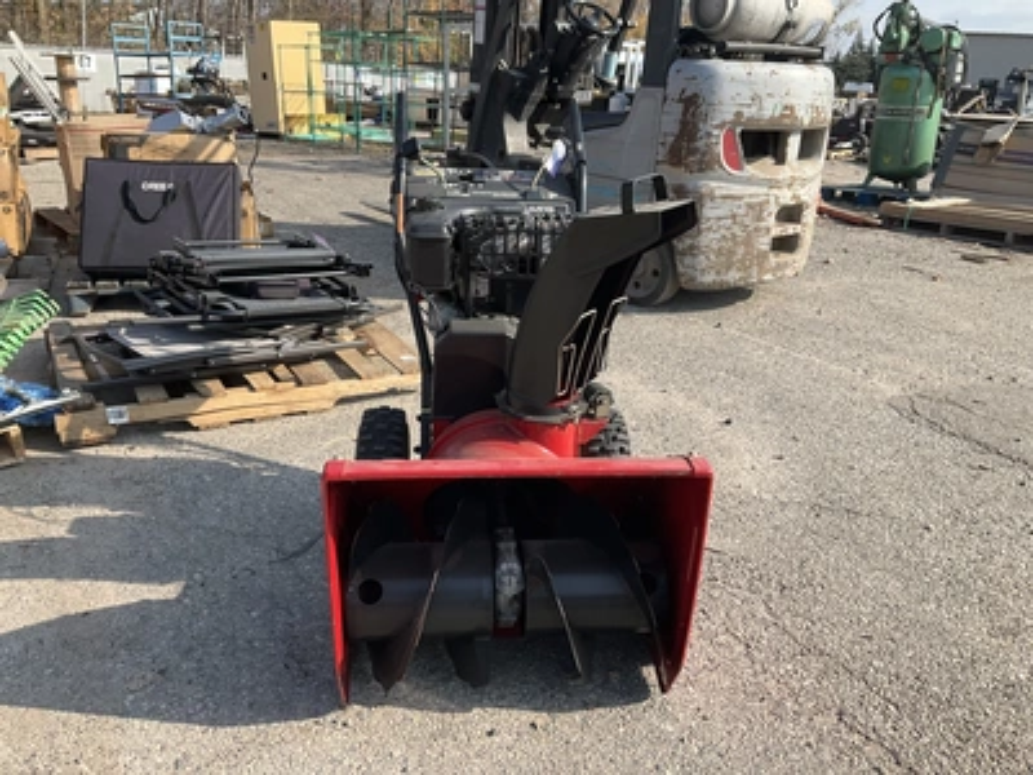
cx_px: 516
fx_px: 865
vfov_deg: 48.2
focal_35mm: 29
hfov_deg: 61.7
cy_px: 388
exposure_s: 1/1015
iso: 25
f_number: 1.8
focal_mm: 3
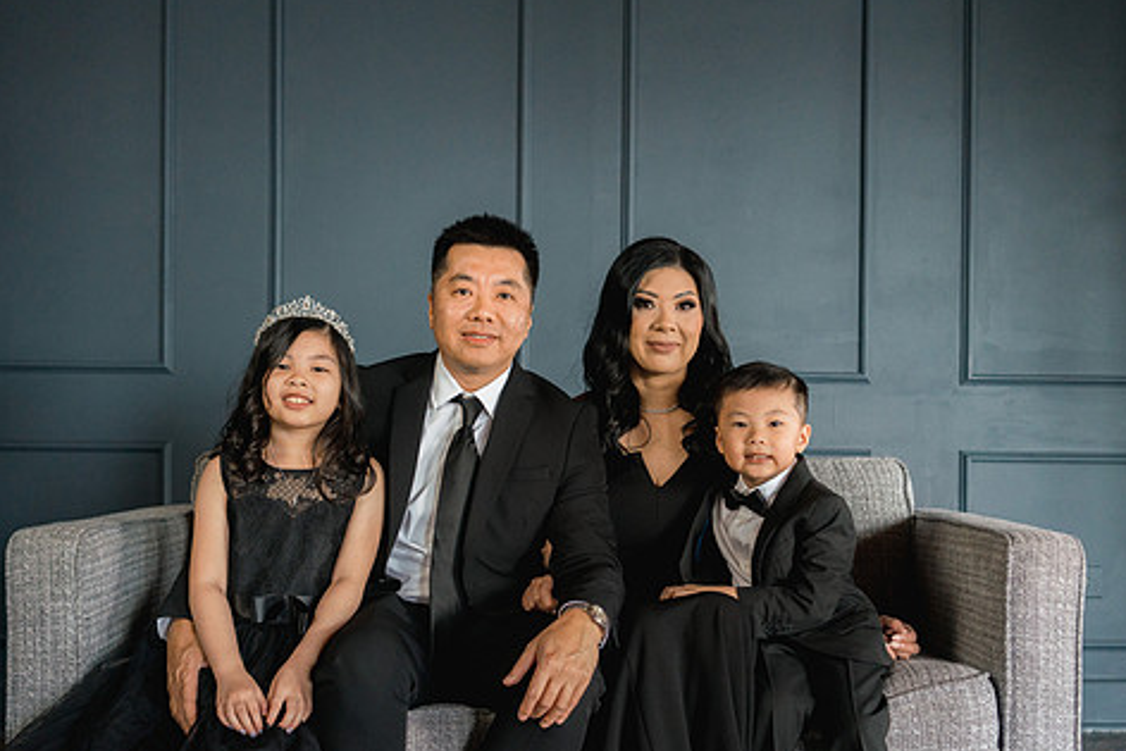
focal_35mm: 44
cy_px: 447
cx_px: 581
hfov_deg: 44.5
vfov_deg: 30.5
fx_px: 1377
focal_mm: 35
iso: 1600
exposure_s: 1/200
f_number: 3.2
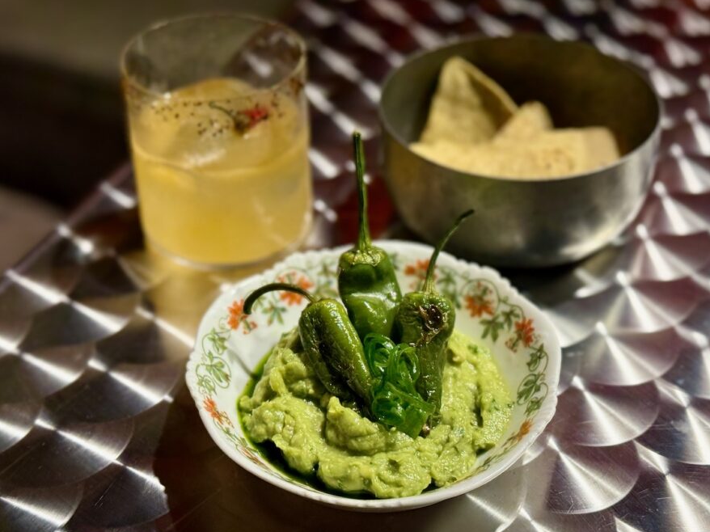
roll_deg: -0.9
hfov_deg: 34.4
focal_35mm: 56
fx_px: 1148
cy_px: 243
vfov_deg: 26.1
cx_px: 349
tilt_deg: -36.3
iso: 250
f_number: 1.78
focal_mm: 6.76
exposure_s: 1/100
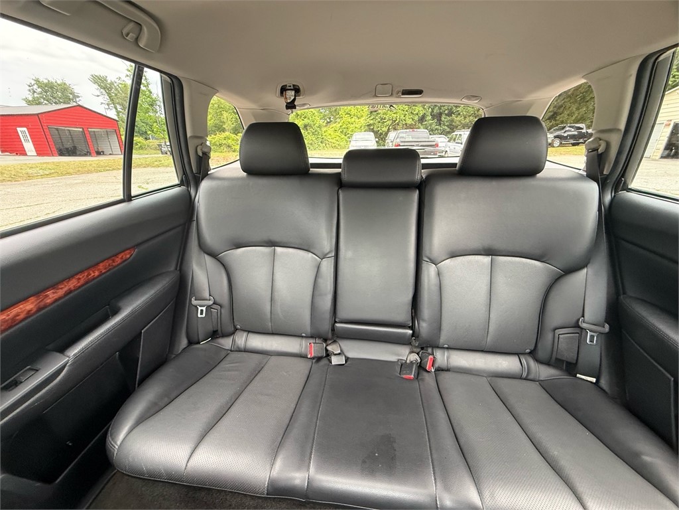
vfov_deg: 85.7
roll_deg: +0.5
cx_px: 340
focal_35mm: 14
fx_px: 275
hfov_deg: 102.1
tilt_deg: -21.4
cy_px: 255
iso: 320
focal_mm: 2.22
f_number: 2.2
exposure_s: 1/60
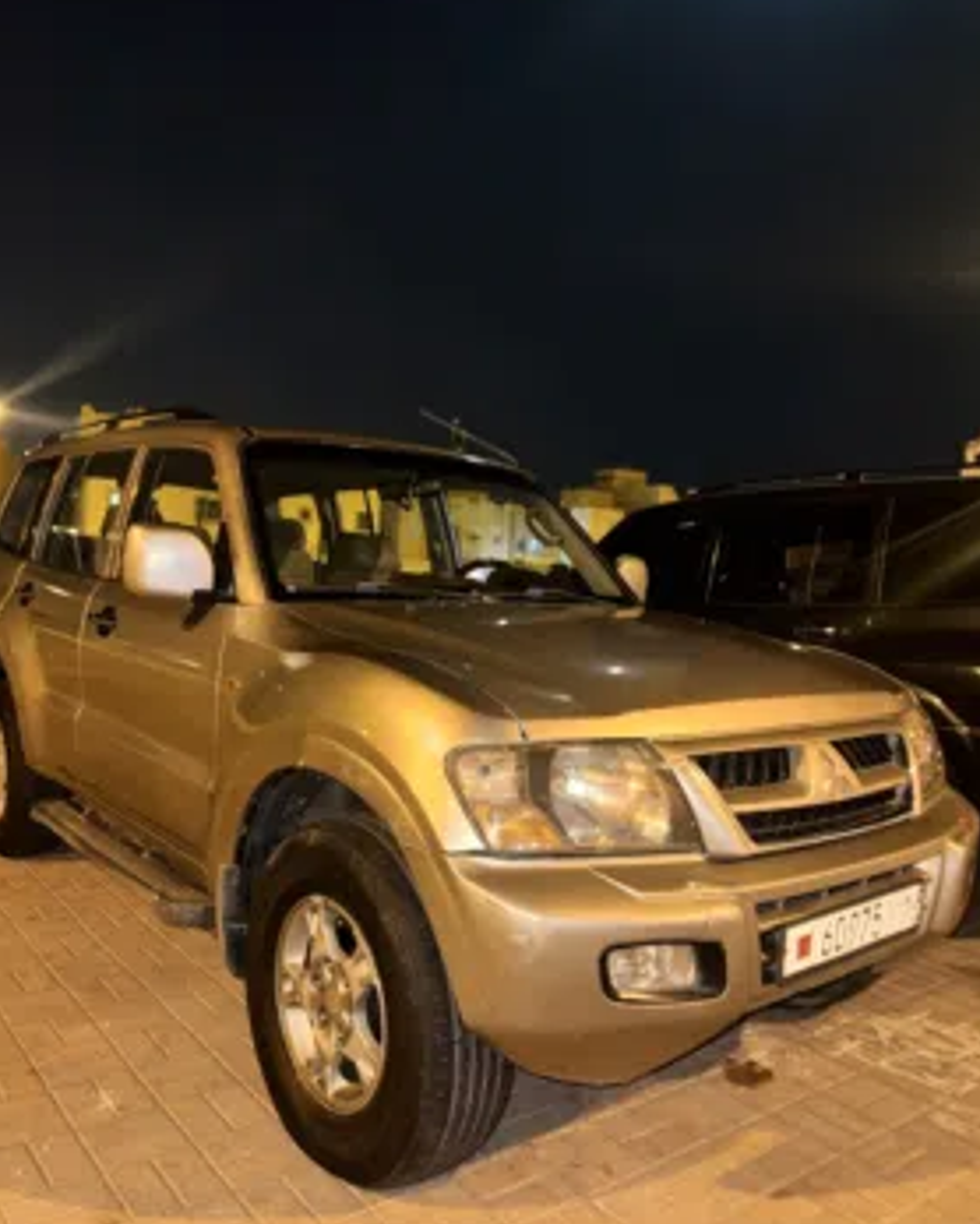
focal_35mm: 27
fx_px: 978
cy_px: 596
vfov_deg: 64.0
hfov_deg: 53.2
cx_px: 469
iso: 160
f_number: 1.78
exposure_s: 1/4
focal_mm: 6.76
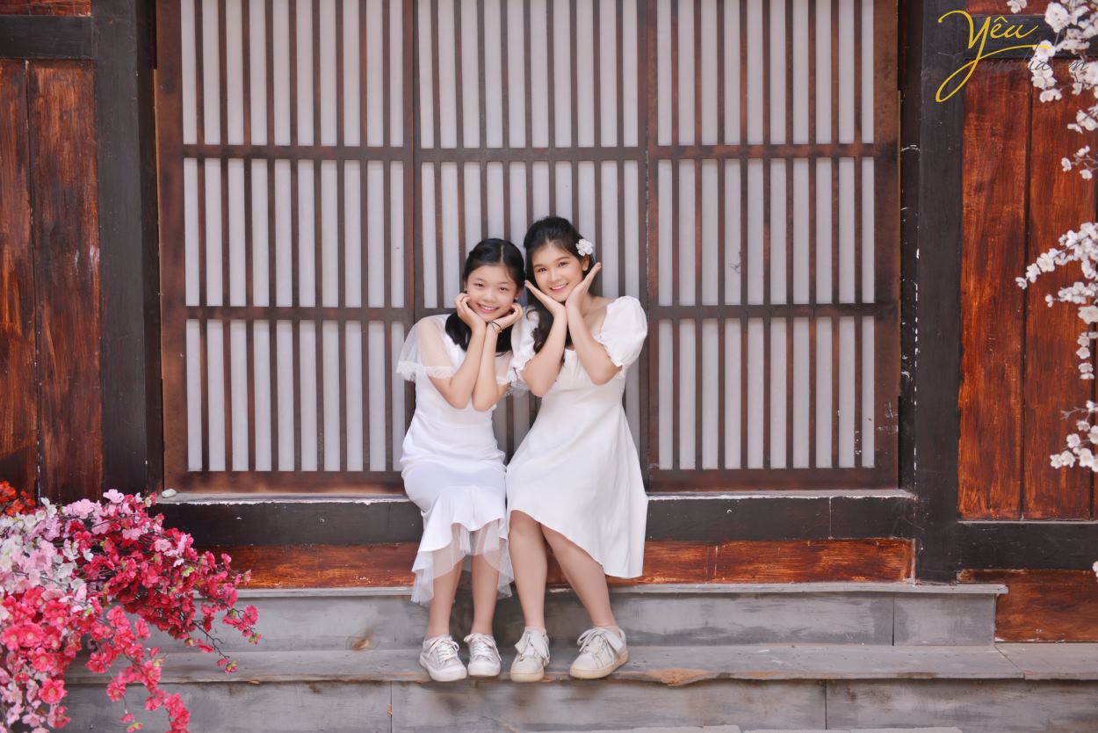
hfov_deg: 39.6
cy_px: 366
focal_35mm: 50
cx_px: 549
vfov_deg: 27.0
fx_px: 1525
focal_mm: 50
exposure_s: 1/125
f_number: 4.8
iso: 200
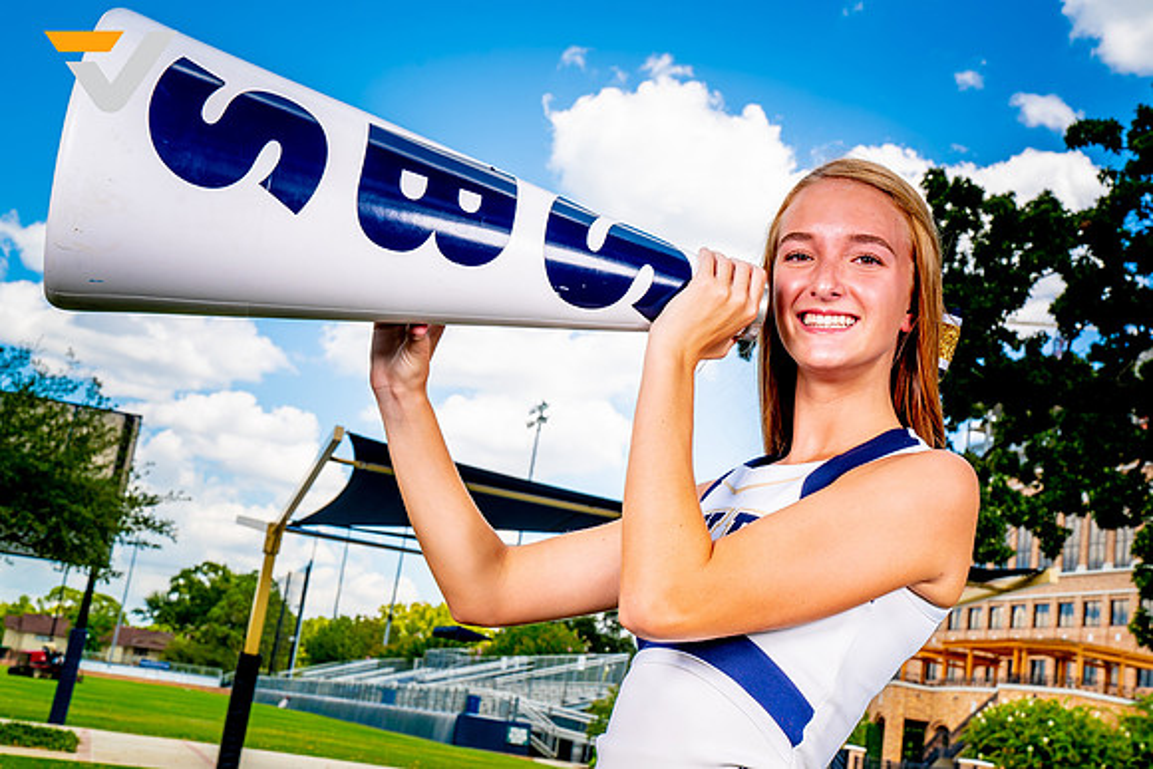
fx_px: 1551
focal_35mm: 48
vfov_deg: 27.9
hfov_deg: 40.8
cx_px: 601
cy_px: 369
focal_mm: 44
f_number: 9
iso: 100
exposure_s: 1/125
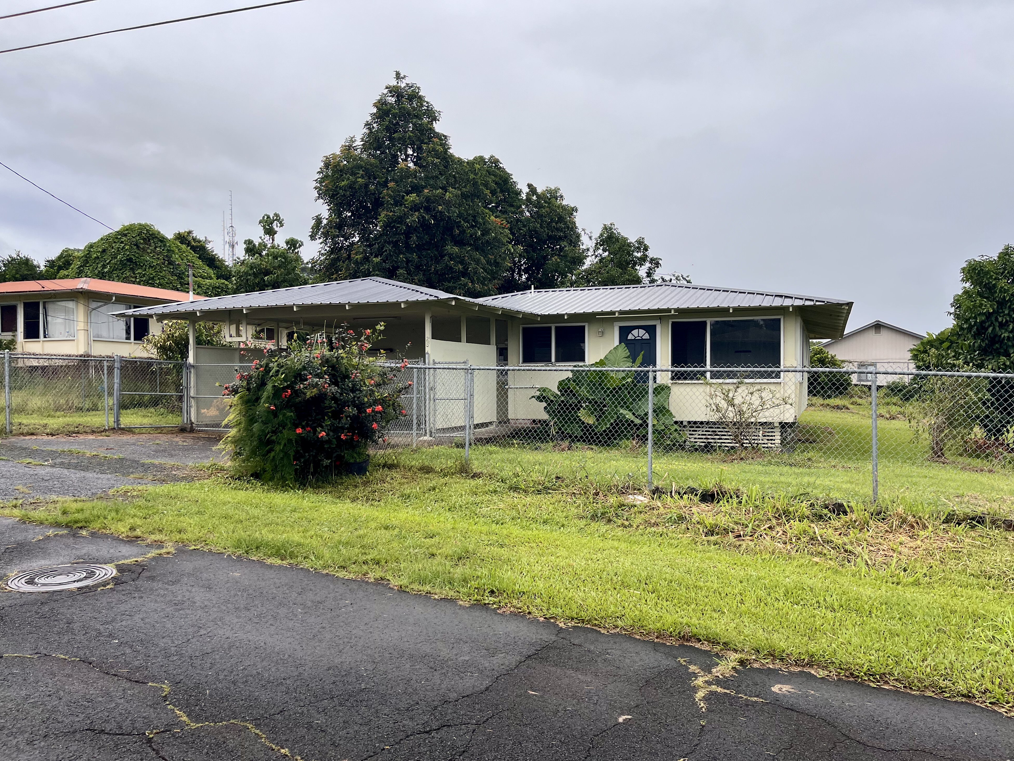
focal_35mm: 27
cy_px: 395
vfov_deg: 51.3
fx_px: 791
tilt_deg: -1.3
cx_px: 500
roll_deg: +0.7
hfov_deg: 65.3
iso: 50
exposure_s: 1/3623
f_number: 1.6
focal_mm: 5.1
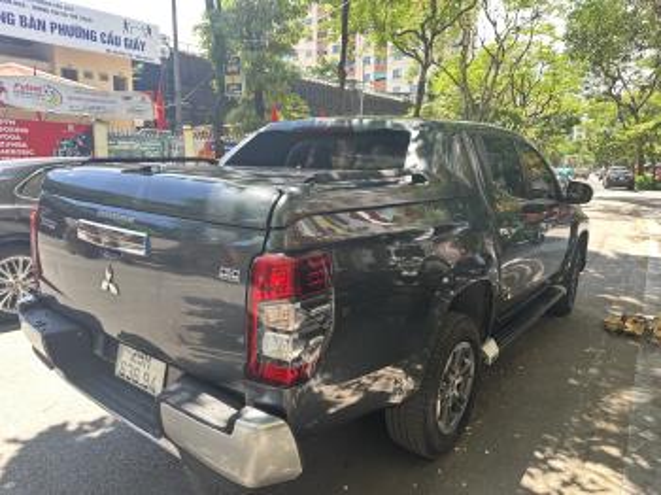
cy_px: 248
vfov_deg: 56.8
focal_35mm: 24
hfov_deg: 71.6
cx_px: 330
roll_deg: -0.3
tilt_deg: -9.2
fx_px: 458
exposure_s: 1/226
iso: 80
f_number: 1.78
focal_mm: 6.86
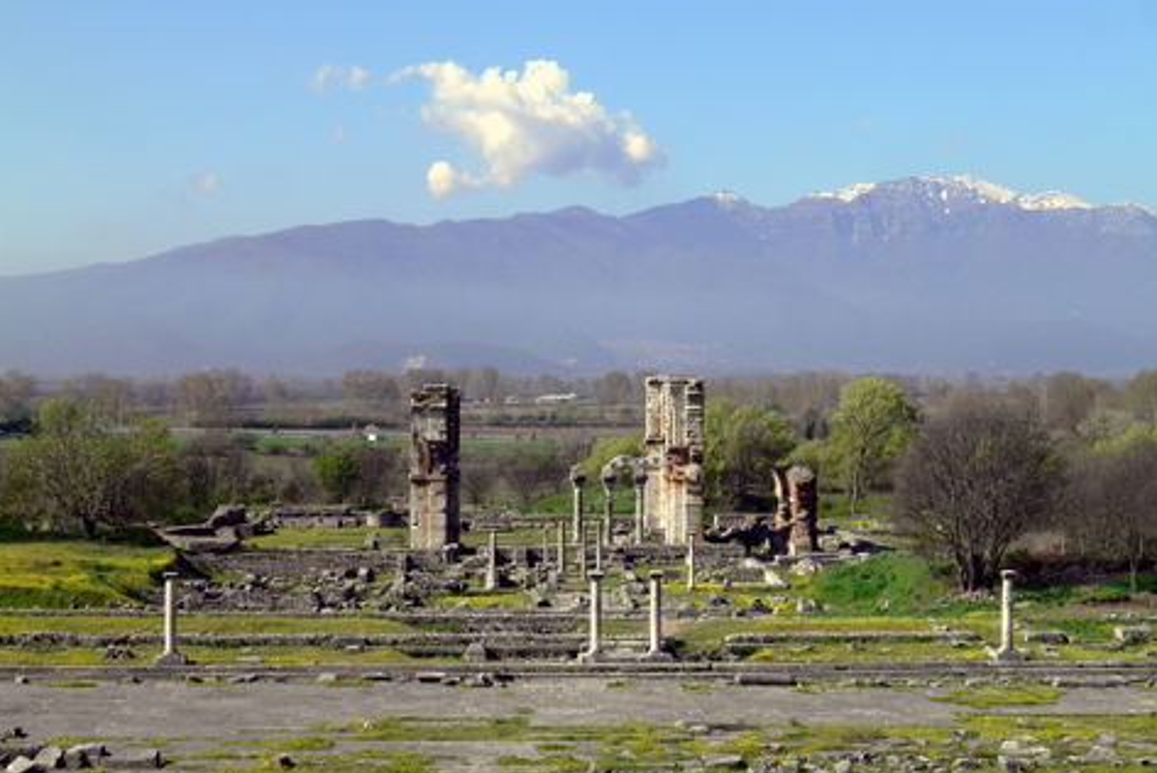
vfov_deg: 23.4
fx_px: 1865
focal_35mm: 58
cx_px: 577
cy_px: 389
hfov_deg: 34.5
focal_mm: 10
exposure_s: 1/320
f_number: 5.8
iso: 50
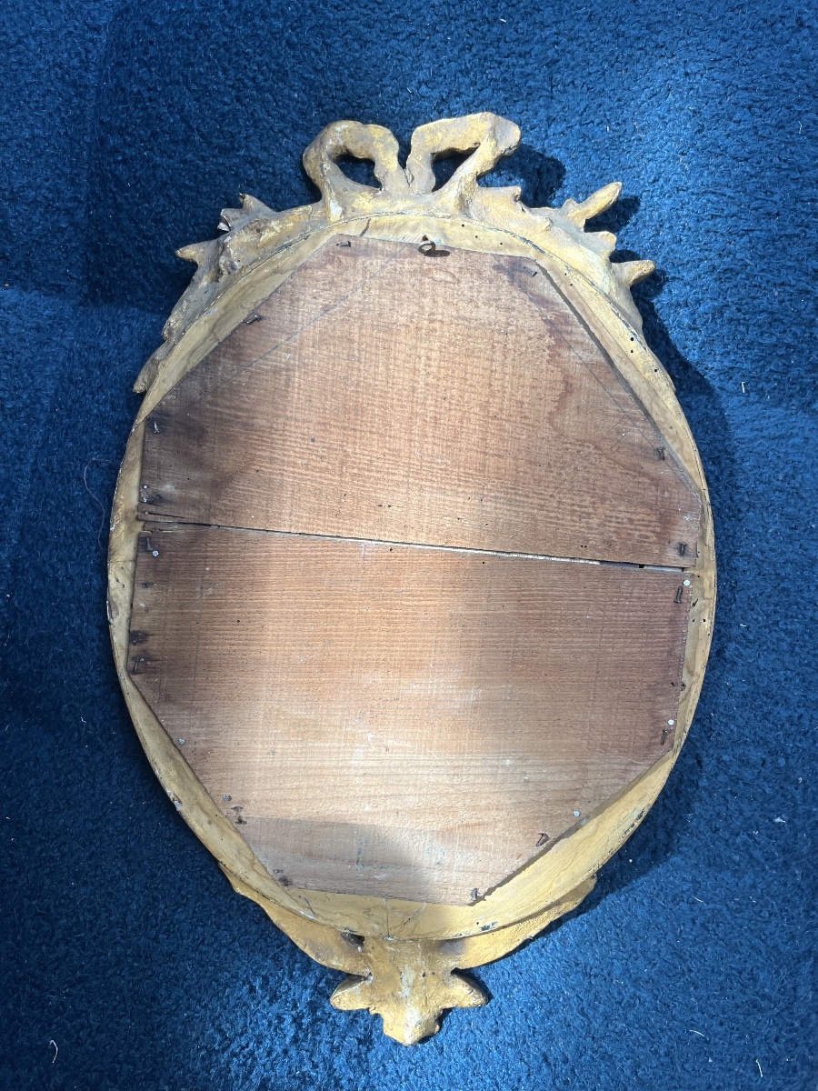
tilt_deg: -87.3
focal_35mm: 26
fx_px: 819
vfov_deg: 67.3
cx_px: 409
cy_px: 546
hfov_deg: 53.1
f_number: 1.6
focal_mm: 5.1
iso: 64
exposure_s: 1/122
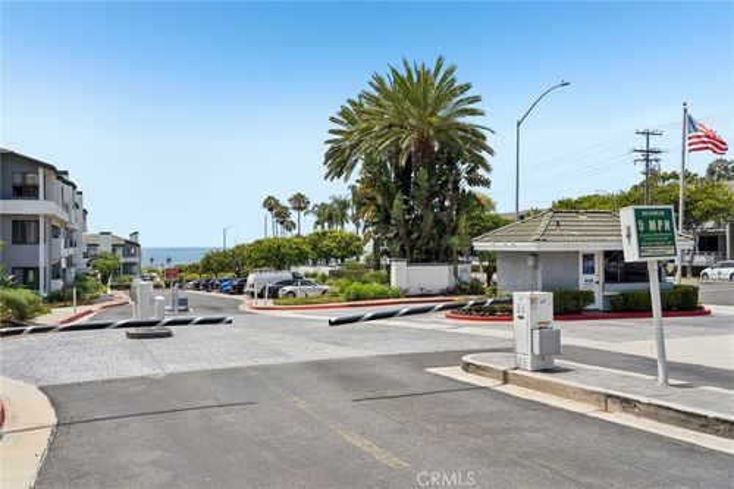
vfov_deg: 39.9
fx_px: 673
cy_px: 244
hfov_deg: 57.2
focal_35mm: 33
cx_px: 367
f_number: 8
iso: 125
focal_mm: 33
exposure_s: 1/640
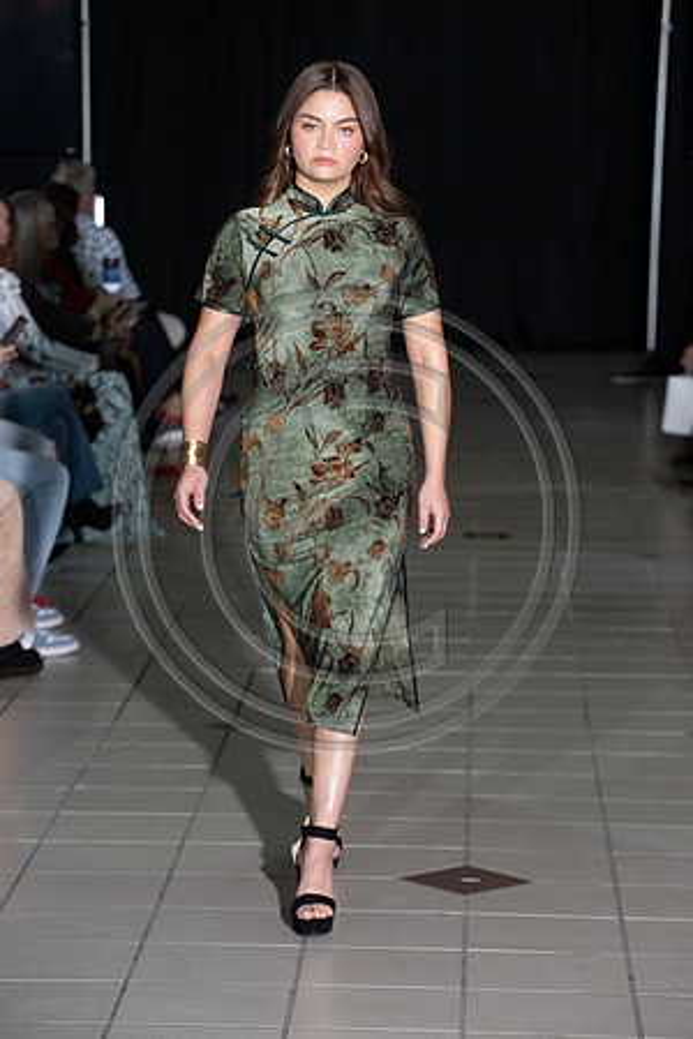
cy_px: 520
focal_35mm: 125
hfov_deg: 11.0
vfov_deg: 16.4
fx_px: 3609
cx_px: 346
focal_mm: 125
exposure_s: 1/160
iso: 1250
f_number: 5.6
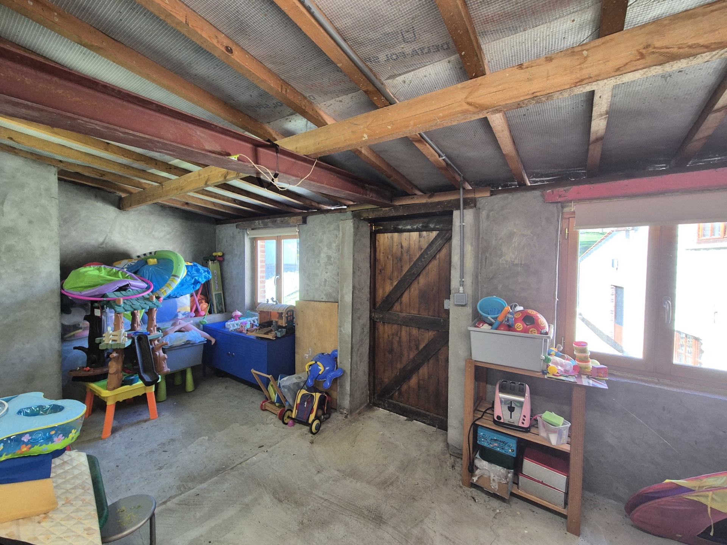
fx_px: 273
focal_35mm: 13
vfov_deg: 89.9
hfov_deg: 106.2
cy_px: 272
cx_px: 364
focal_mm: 2.2
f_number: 2.2
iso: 160
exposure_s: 1/50
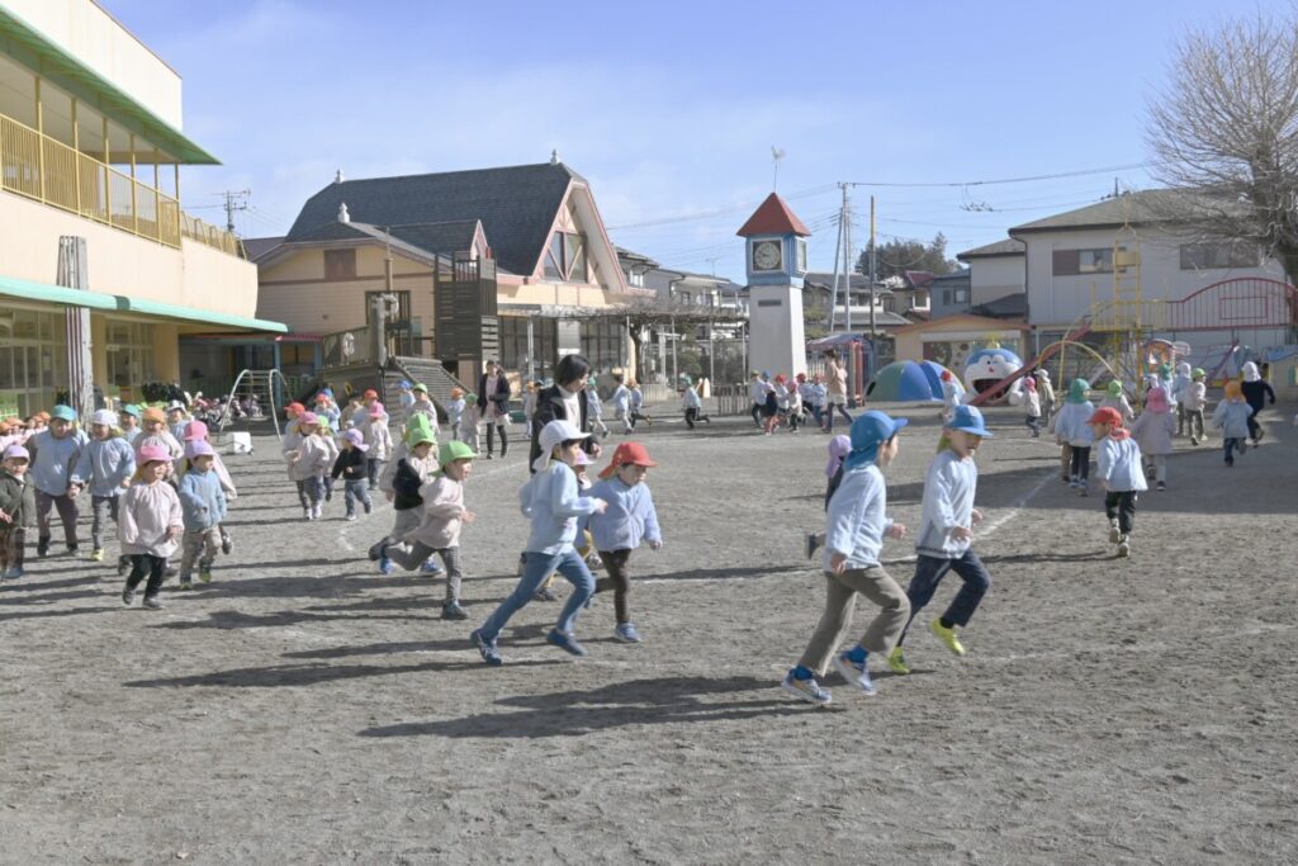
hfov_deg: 53.1
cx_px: 649
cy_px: 433
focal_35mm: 36
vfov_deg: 36.9
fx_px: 1298
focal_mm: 24
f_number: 6.3
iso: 100
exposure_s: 1/320
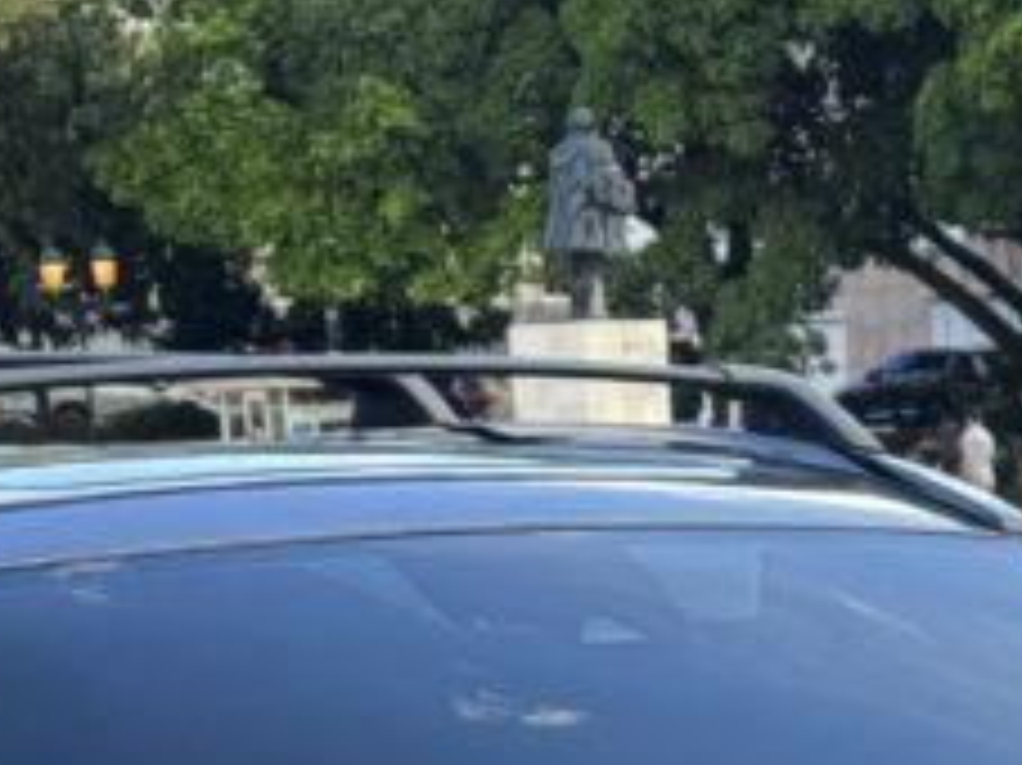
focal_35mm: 217
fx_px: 6403
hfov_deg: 9.1
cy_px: 1472
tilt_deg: -9.0
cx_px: 1008
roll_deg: +2.6
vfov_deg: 6.6
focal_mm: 6.76
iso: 64
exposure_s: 1/250
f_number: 1.78
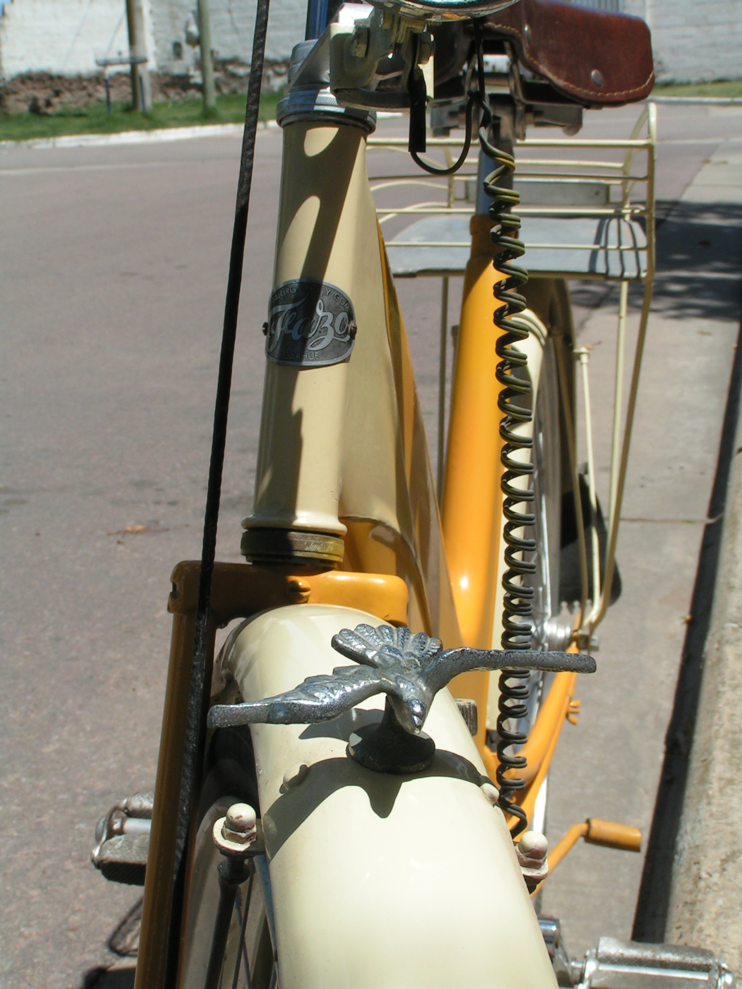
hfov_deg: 23.3
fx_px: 1801
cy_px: 494
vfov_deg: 30.7
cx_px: 371
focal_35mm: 63
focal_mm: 9.7
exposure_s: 1/500
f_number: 7.1
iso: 50
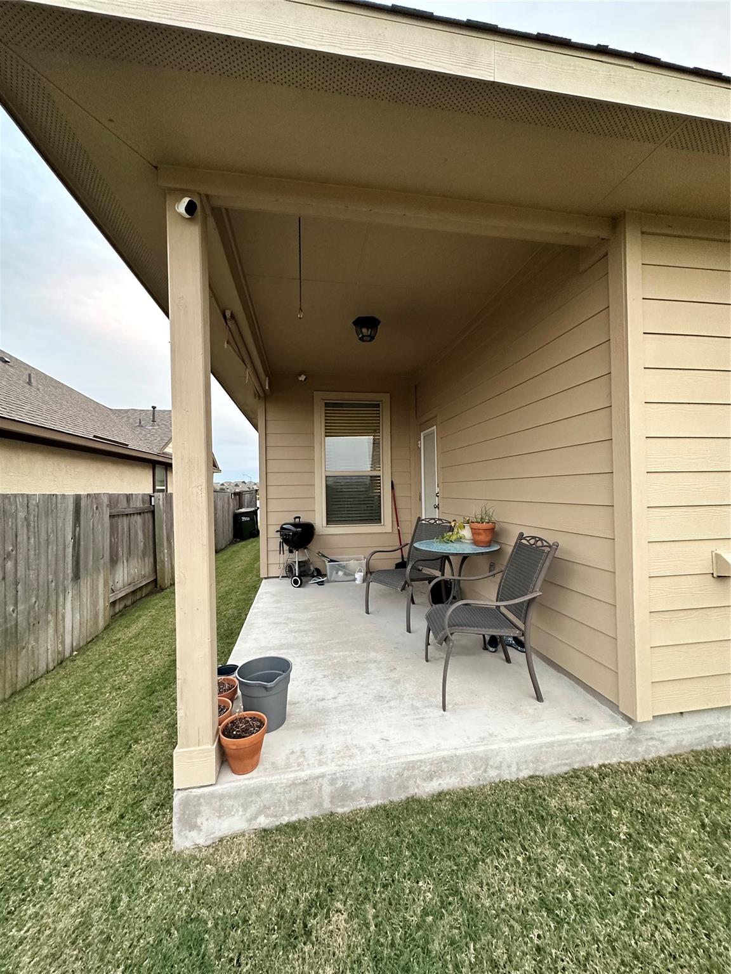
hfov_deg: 85.7
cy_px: 487
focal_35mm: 14
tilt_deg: +0.0
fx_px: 394
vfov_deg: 102.1
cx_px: 366
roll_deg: +1.0
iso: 320
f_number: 2.2
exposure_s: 1/60
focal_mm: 2.22
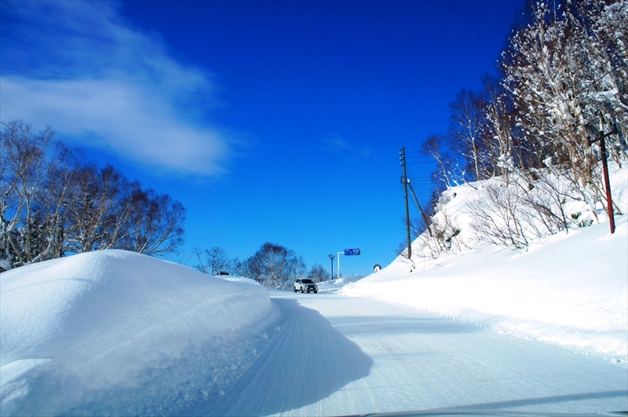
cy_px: 208
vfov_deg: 43.5
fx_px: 523
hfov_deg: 62.0
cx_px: 314
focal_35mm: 30
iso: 200
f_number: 13
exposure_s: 1/500
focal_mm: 20
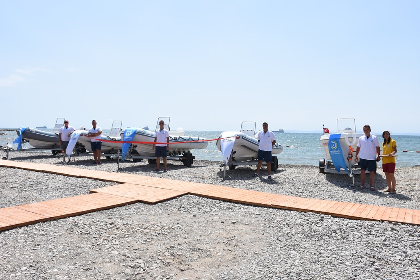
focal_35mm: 30
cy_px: 140
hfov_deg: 61.9
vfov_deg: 43.6
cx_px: 210
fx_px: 350
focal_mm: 20
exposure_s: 1/200
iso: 100
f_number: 10
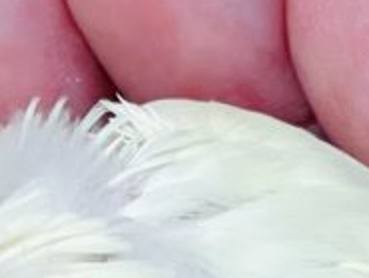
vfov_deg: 4.4
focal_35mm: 337
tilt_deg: -74.3
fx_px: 3595
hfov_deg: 5.9
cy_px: 472
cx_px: 267
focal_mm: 6
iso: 64
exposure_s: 1/116
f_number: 2
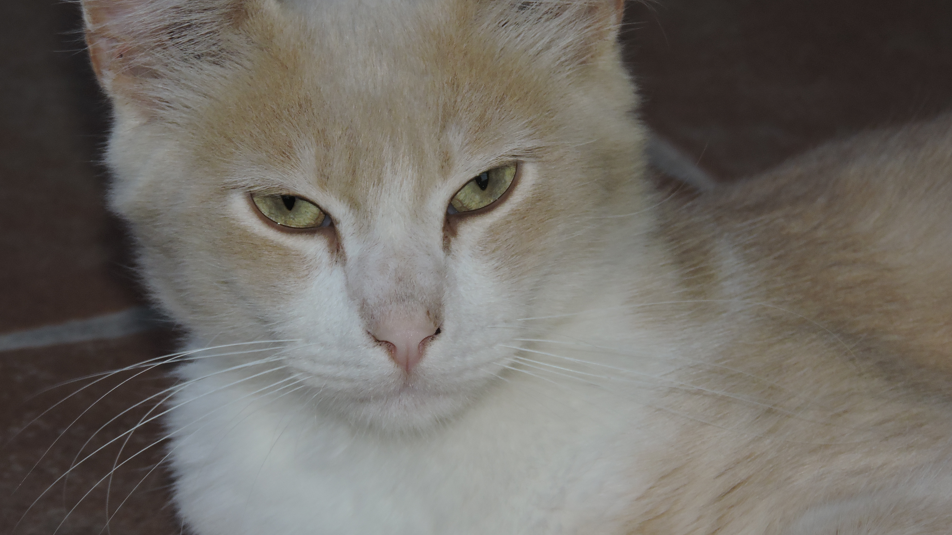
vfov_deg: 6.0
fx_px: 5099
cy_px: 184
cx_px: 477
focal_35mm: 202
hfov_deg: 10.7
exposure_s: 1/60
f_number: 4.6
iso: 200
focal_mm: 33
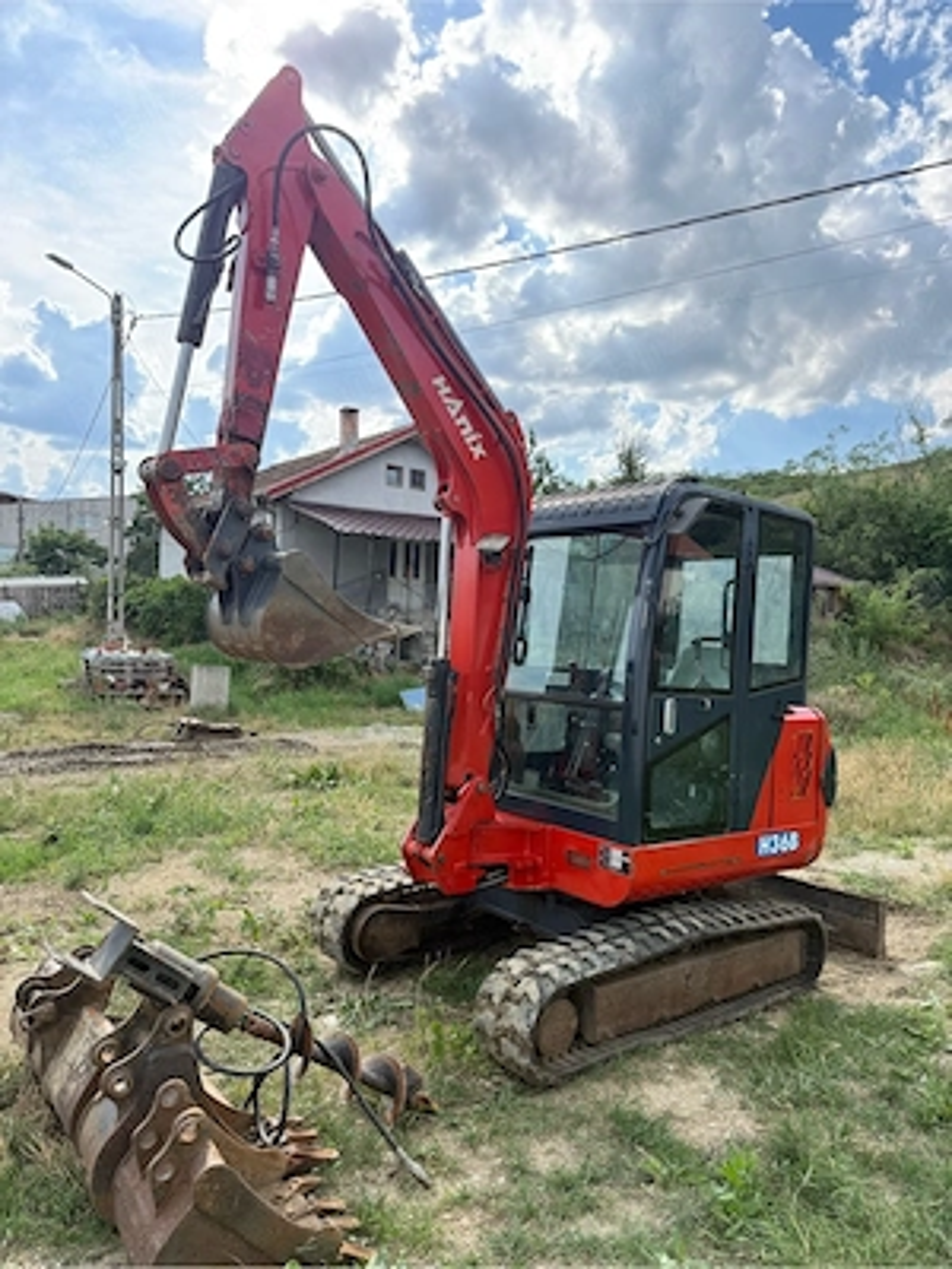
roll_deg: -2.3
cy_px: 634
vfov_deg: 71.6
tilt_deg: -0.8
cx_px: 476
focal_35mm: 24
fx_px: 880
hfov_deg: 56.8
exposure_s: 1/1230
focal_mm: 6.76
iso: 100
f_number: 1.78
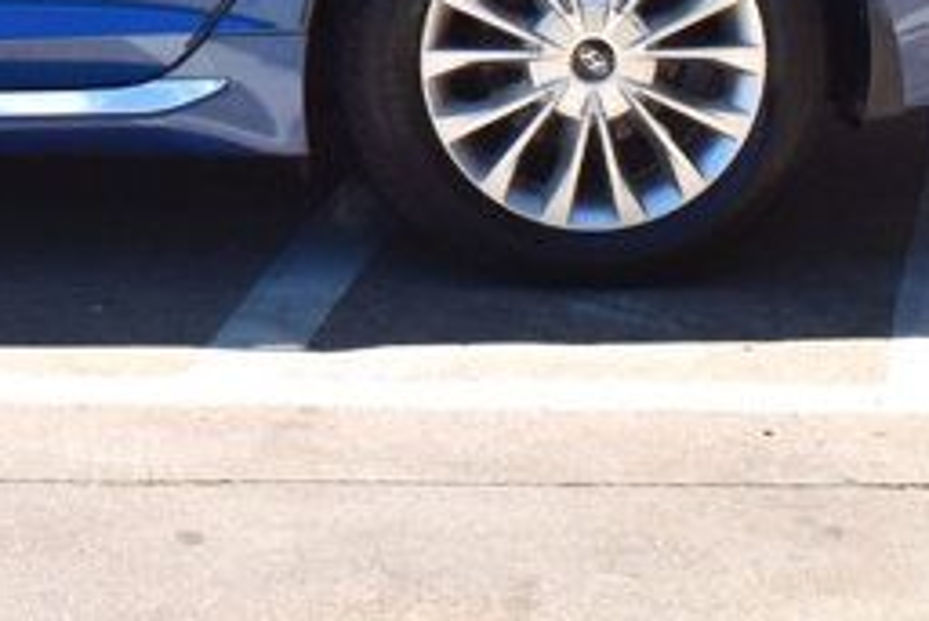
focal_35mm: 156
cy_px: -574
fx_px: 4028
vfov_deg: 8.4
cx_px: -305
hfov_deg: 12.7
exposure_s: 1/500
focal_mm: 26
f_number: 11
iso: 400
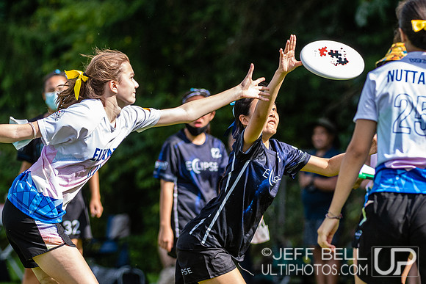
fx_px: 6415
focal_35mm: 542
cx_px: 248
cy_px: 155
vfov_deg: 2.5
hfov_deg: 3.8
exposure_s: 1/1250
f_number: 4
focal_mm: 200
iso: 450
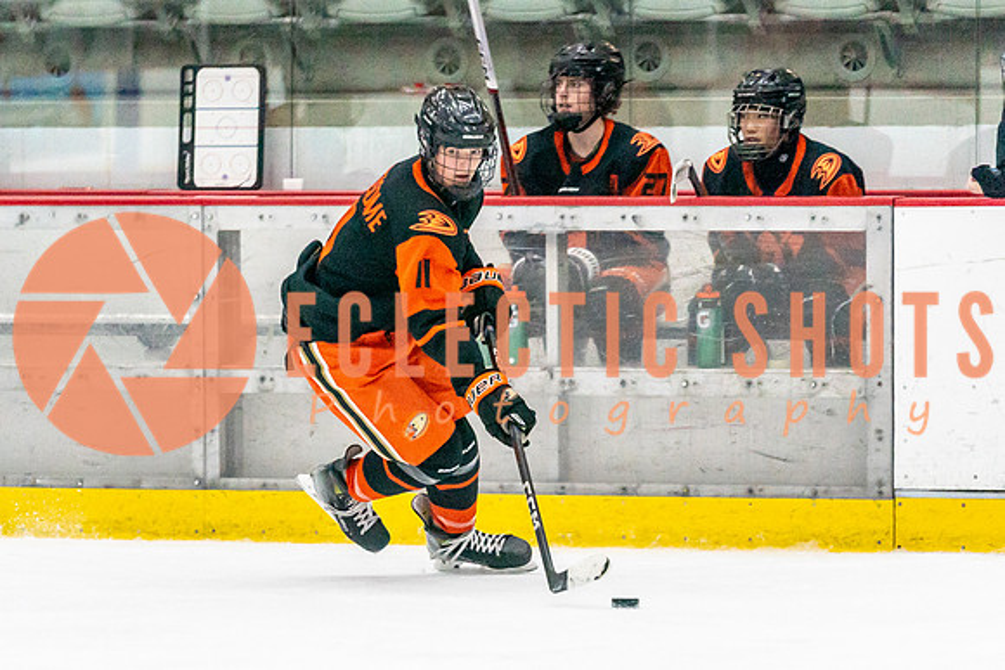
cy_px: 566
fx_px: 10548
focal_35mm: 378
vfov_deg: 3.6
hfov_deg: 5.5
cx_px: 461
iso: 3200
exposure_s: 1/1250
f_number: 2.8
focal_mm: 200
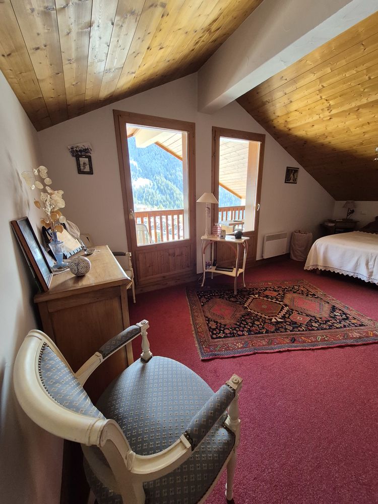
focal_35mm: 13
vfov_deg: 106.2
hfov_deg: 89.9
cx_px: 189
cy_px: 252
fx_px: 189
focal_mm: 1.74
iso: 250
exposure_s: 1/50
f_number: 2.2
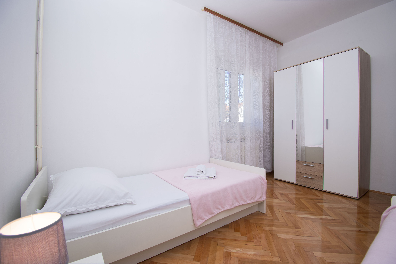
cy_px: 132
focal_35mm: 15
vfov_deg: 77.3
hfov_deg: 100.4
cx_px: 198
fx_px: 165
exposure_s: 1/60
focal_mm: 10
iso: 100
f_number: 5.6
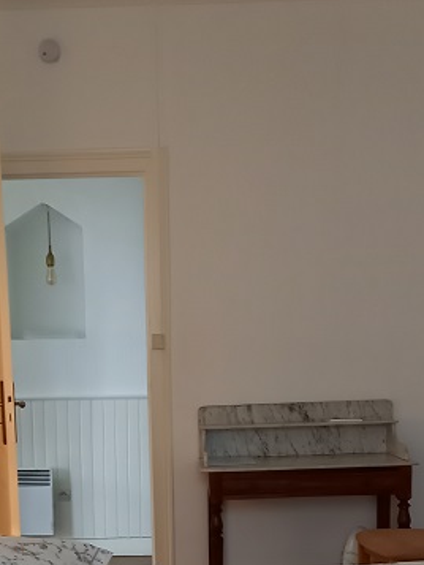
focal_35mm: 56
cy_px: 527
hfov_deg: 26.0
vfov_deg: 32.3
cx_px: 157
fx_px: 914
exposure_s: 1/25
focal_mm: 4.6
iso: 400
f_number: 2
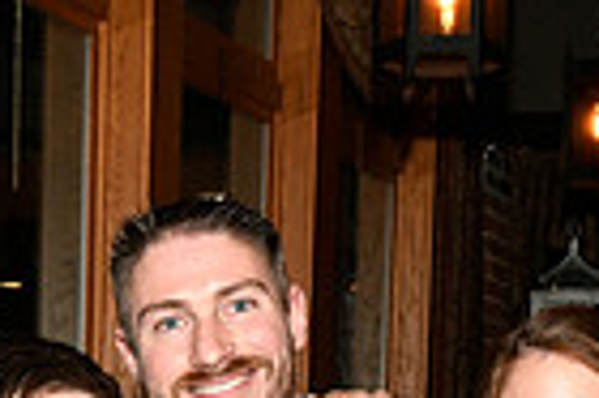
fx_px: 2210
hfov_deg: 15.4
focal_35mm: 133
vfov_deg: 9.7
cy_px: 751
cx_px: 193
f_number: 11
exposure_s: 1/60
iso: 6400
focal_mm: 32
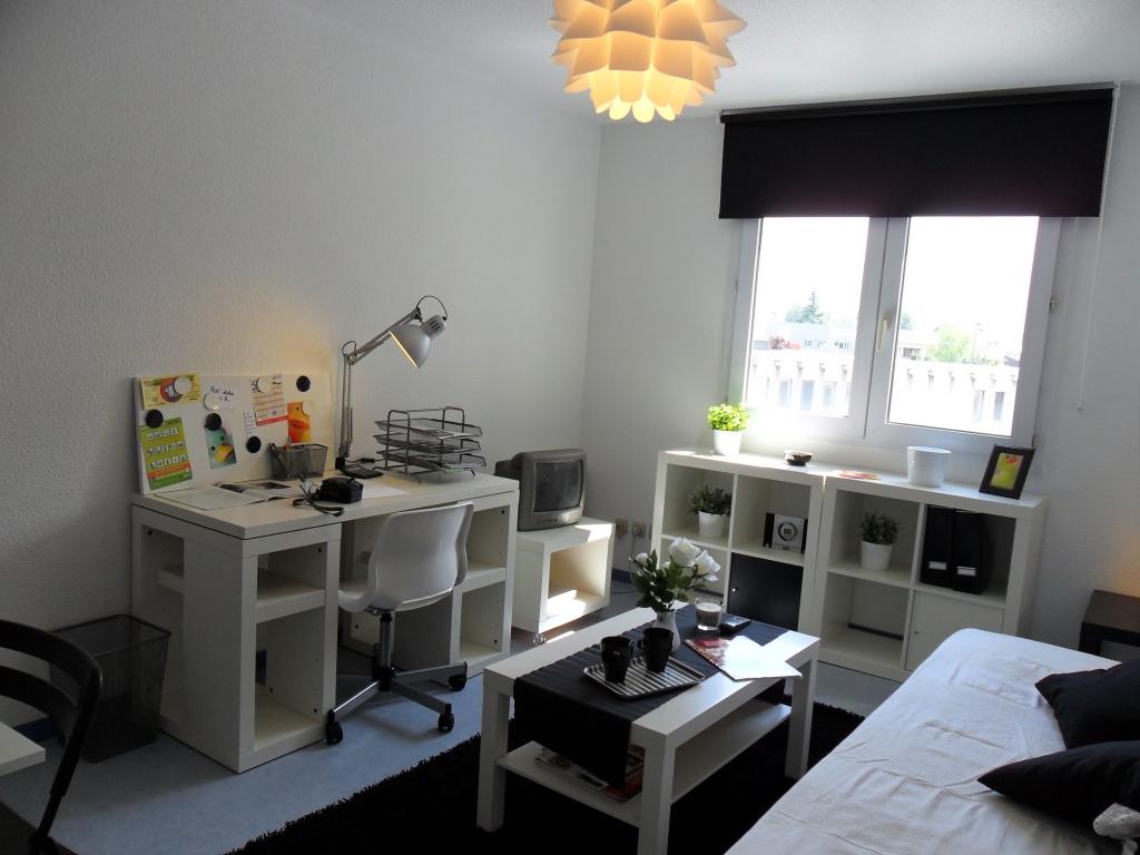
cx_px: 570
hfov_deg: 65.3
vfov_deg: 51.4
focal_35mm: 27
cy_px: 428
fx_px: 889
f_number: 3.5
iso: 100
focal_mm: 4.9
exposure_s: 1/90
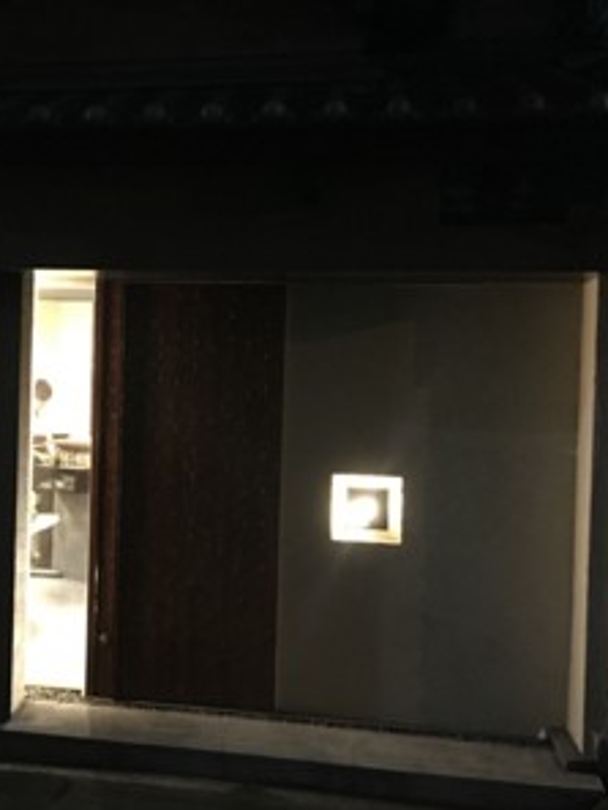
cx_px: 136
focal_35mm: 44
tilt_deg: -1.6
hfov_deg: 32.2
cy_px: 409
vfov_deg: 42.9
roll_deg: -2.0
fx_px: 1030
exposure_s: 1/4
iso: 320
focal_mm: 4.15
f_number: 2.2
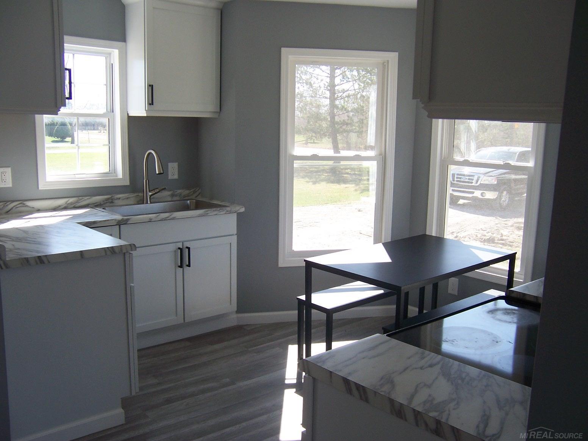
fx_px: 561
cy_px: 220
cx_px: 294
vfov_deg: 42.9
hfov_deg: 55.4
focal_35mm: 33
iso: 80
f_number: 3.4
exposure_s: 1/125
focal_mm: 5.5
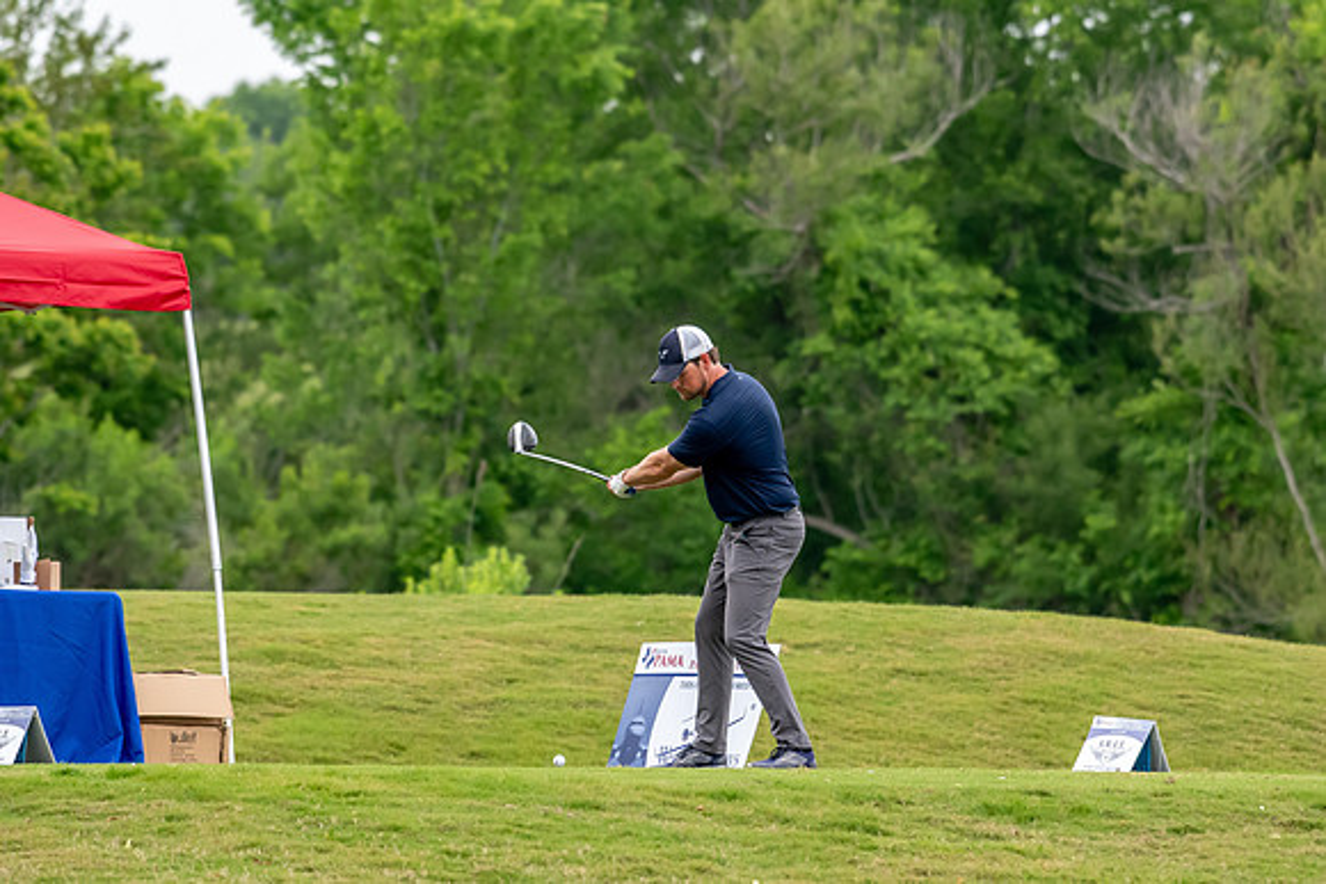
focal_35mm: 435
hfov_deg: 4.7
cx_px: 663
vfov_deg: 3.2
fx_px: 16025
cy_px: 442
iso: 2000
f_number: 5.6
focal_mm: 290
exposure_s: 1/2000
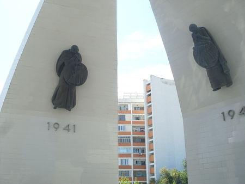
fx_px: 269
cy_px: 92
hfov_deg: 49.0
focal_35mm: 38
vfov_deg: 37.8
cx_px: 122
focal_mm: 6.3
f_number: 8.4
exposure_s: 1/125
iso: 100
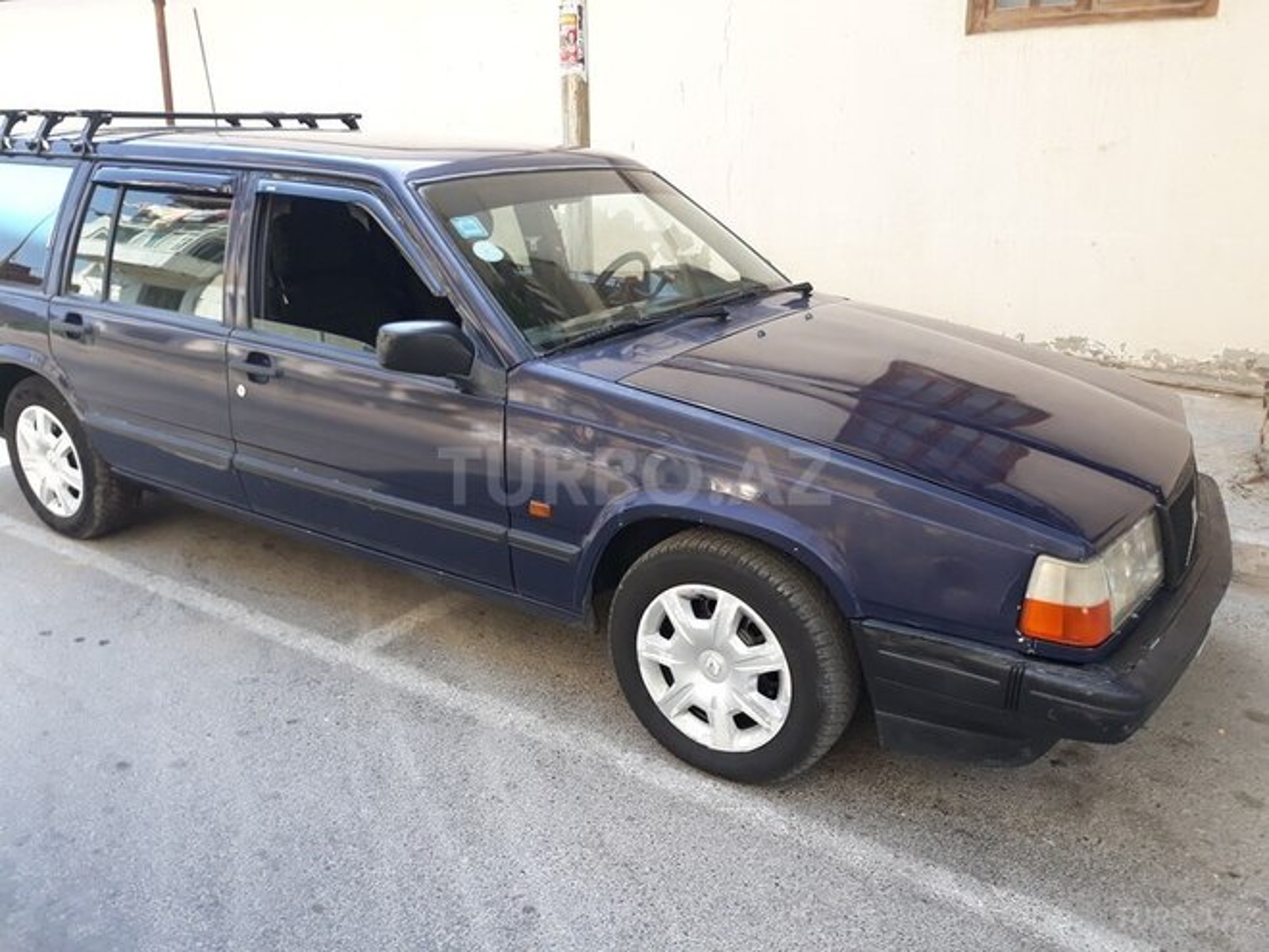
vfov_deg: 51.4
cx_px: 634
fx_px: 990
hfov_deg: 65.3
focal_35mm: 27
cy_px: 476
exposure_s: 1/174
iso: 40
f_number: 1.7
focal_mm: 3.71
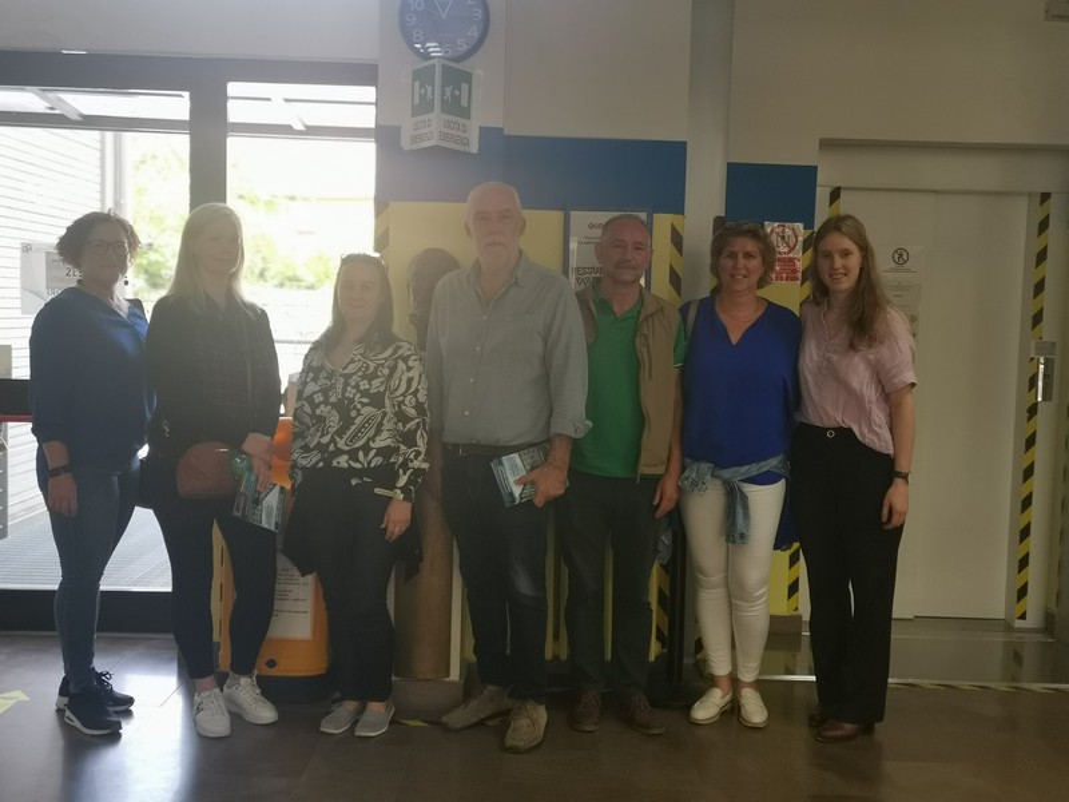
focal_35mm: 39
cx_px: 534
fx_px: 1204
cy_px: 401
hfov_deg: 47.9
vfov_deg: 36.8
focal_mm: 5.58
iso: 125
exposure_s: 1/120
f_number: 4
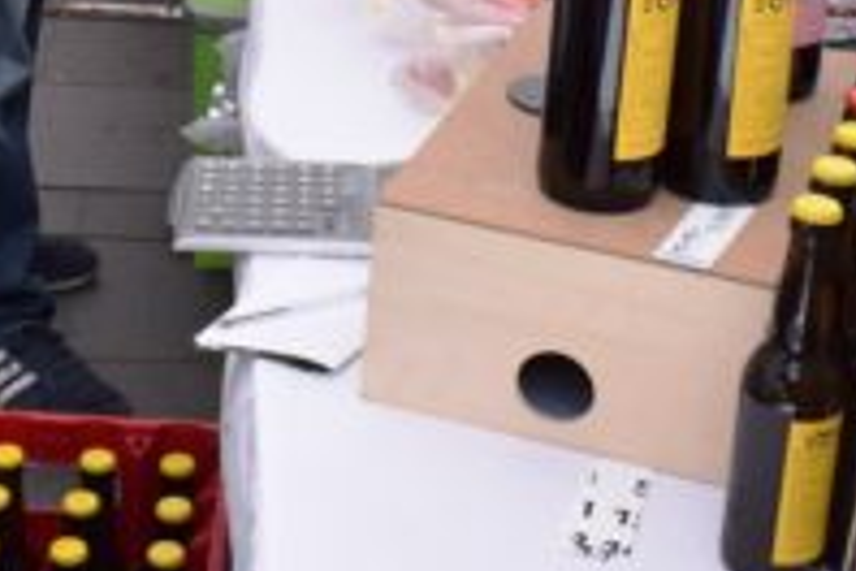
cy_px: -363
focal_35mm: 95
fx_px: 2259
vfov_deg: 13.3
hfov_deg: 21.4
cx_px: 316
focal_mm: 18
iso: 200
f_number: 9
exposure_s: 1/320
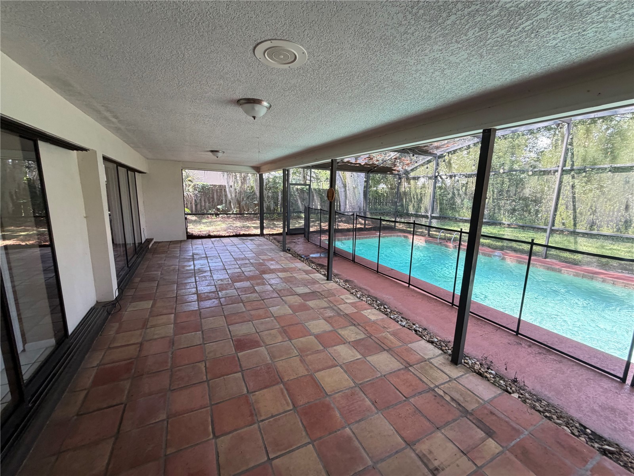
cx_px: 317
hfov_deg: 102.1
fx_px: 256
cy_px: 238
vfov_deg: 85.7
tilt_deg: -10.1
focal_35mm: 14
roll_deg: -1.2
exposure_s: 1/121
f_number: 2.2
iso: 200
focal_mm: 2.22
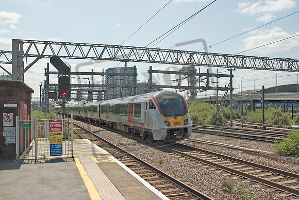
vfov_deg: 40.1
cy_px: 100
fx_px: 274
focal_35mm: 33
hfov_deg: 57.2
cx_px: 150
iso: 200
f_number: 9
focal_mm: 22
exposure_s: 1/320
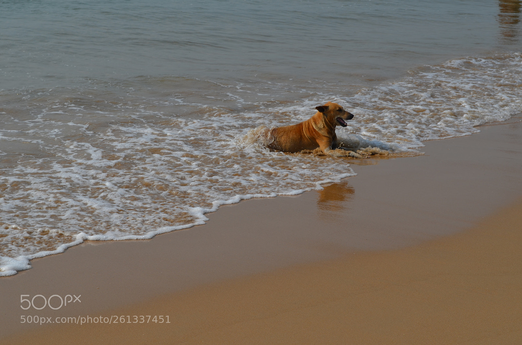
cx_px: 261
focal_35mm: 82
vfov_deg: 16.5
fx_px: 1194
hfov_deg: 24.7
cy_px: 172
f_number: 9
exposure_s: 1/320
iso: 100
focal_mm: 55
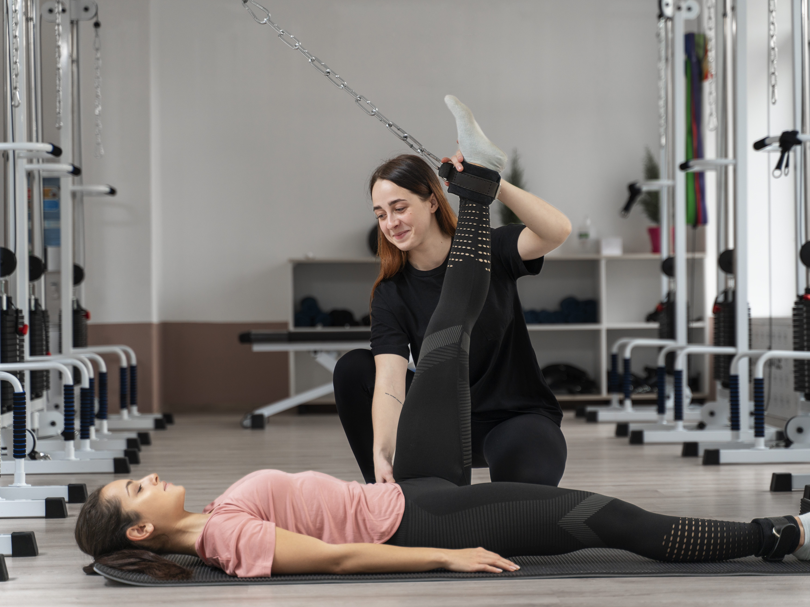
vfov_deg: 18.0
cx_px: 447
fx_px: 1919
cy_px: 304
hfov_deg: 23.8
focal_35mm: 82
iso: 400
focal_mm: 75
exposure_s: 1/125
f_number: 2.8
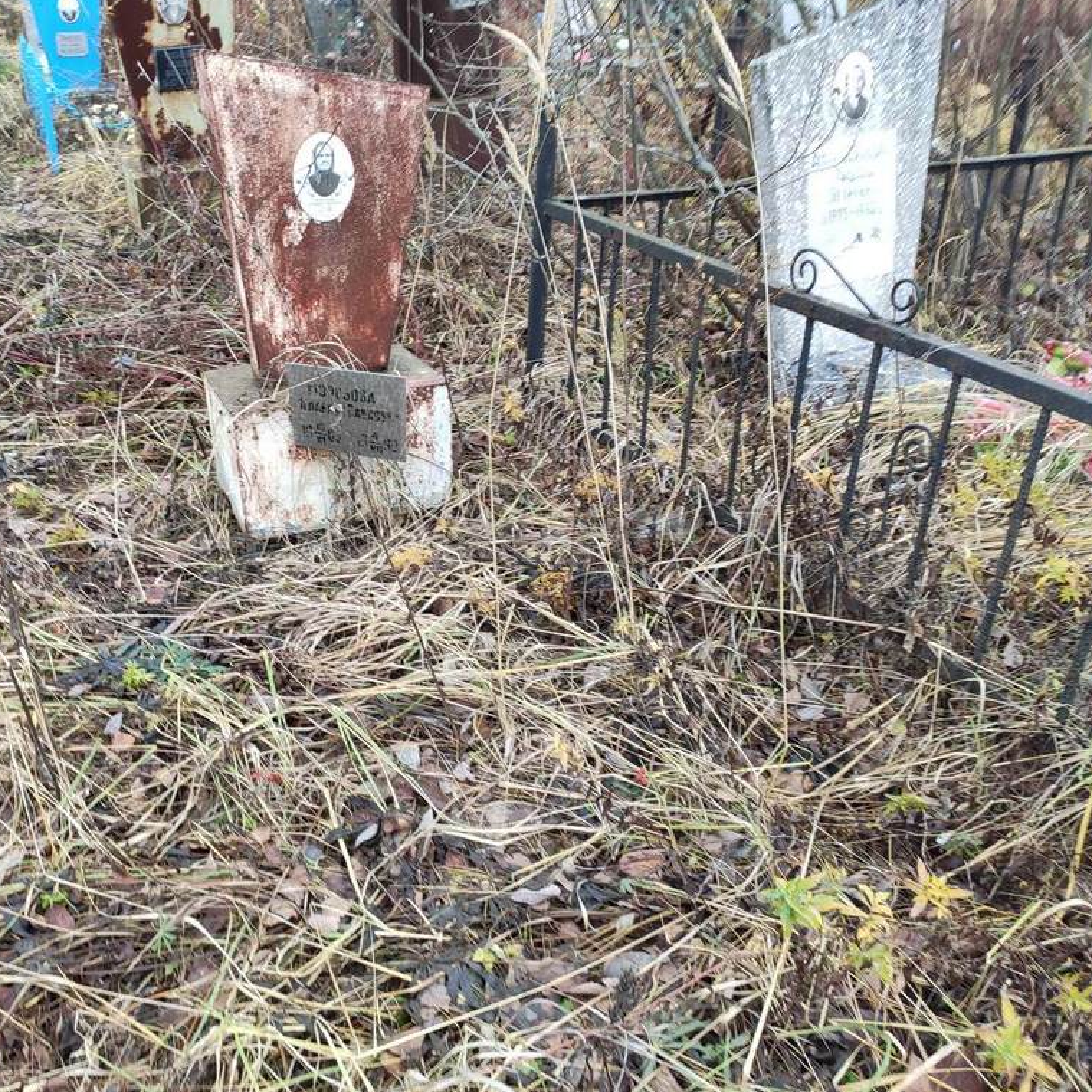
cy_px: 542
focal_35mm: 31
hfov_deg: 51.7
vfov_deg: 52.5
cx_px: 376
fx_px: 1106
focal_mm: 4.77
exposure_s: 1/50
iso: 134
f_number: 1.75
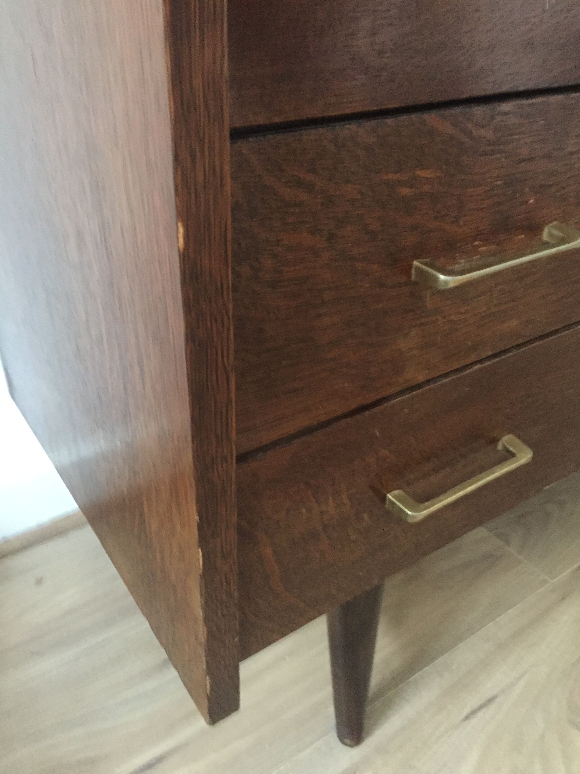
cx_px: 290
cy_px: 387
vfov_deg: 61.7
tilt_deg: -33.6
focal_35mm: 29
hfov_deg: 48.2
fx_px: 648
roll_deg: -1.5
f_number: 2.2
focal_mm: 4.15
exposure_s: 1/17
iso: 500
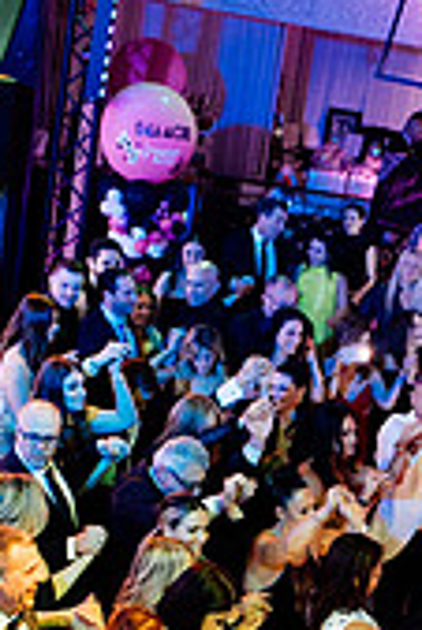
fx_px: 1632
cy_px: 500
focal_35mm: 93
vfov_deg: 21.6
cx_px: 508
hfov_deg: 14.3
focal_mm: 35
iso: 2500
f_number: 2.8
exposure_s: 1/200
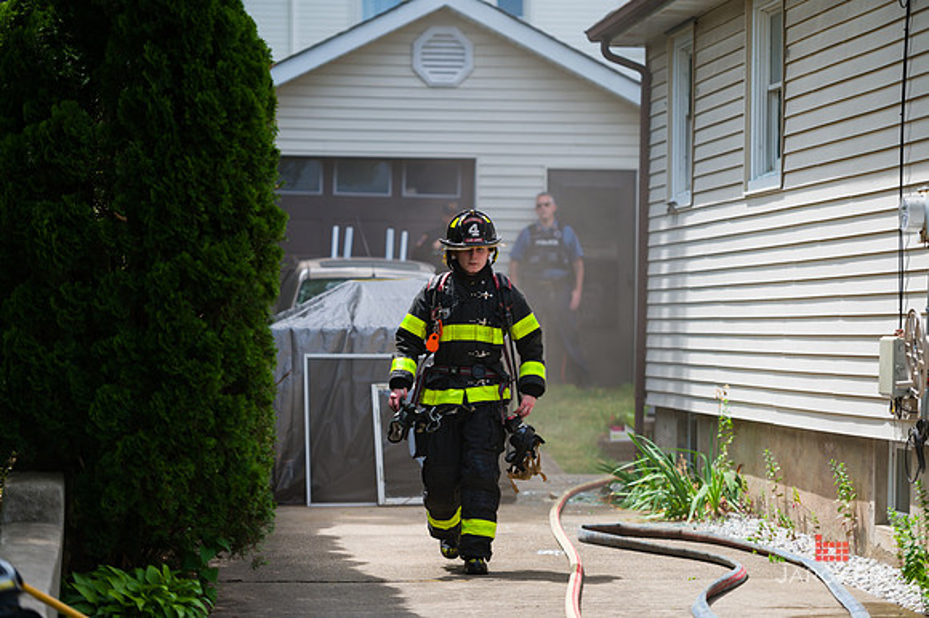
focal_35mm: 135
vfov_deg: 10.1
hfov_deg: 15.2
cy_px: 309
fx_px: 3482
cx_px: 464
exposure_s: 1/2000
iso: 200
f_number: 3.2
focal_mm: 135
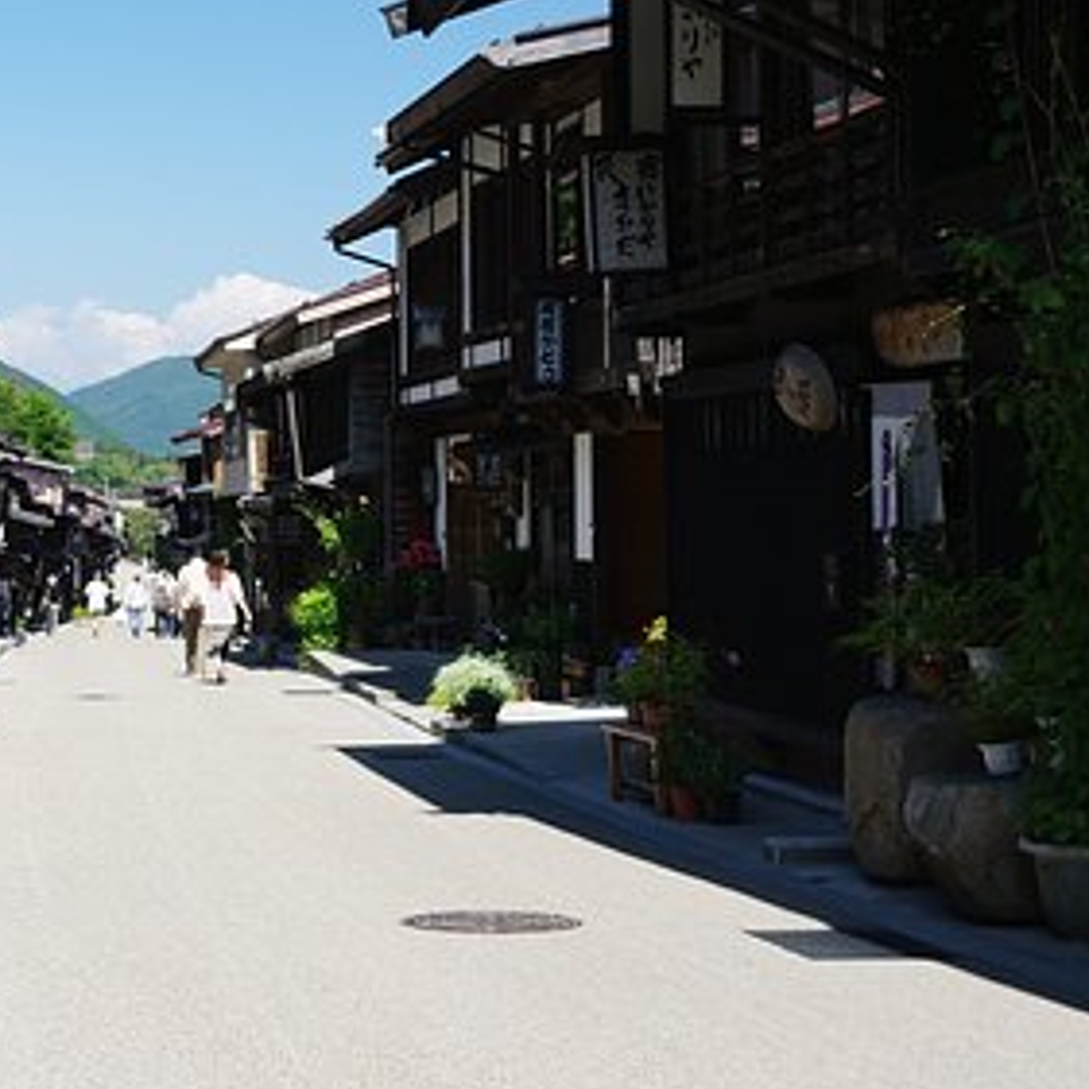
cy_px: 533
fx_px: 2812
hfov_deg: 21.6
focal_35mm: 79
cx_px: 198
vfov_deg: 21.9
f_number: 9
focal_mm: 34
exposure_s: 1/100
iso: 200
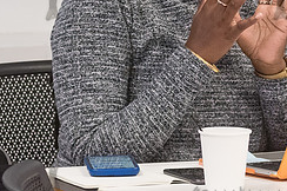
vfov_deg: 3.4
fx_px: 3256
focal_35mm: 409
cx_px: 220
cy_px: 40
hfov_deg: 5.0
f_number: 4.5
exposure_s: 1/200
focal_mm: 105
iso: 2500
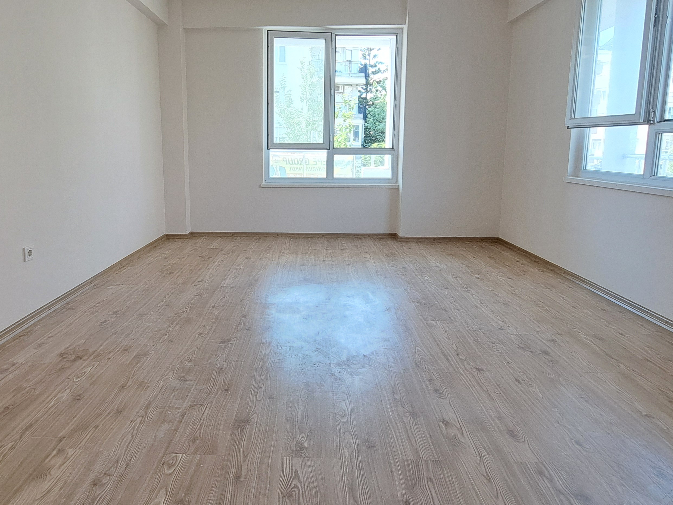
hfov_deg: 78.7
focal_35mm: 21
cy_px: 216
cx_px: 300
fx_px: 408
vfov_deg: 63.2
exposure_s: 1/100
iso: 50
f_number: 2.2
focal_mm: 1.74
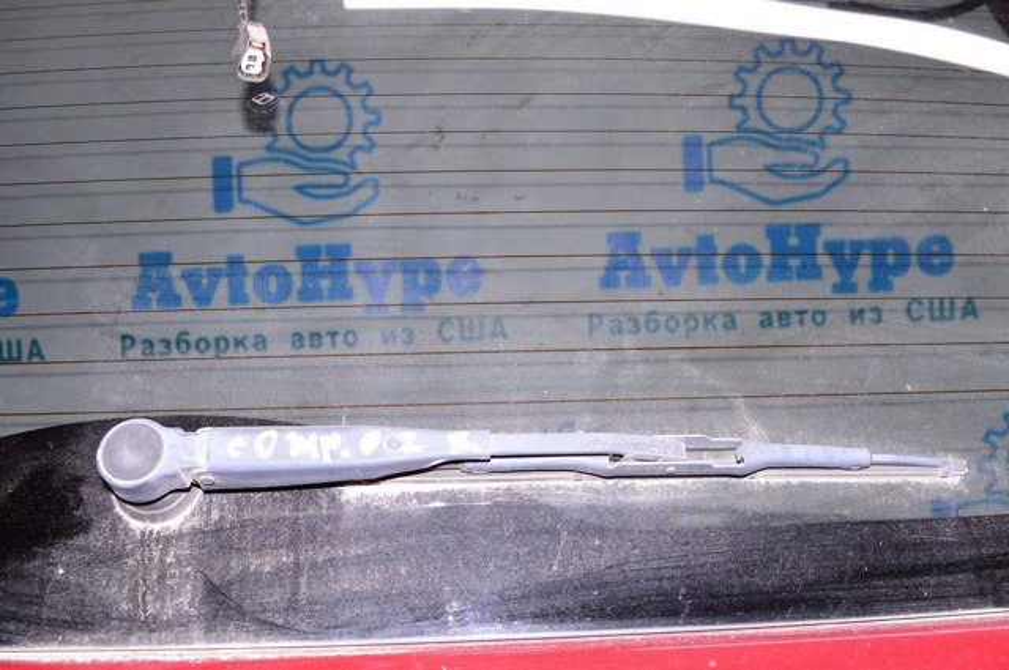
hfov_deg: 45.0
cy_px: 335
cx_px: 504
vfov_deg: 30.8
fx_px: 1218
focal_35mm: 44
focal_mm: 29
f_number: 8
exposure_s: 1/160
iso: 1600
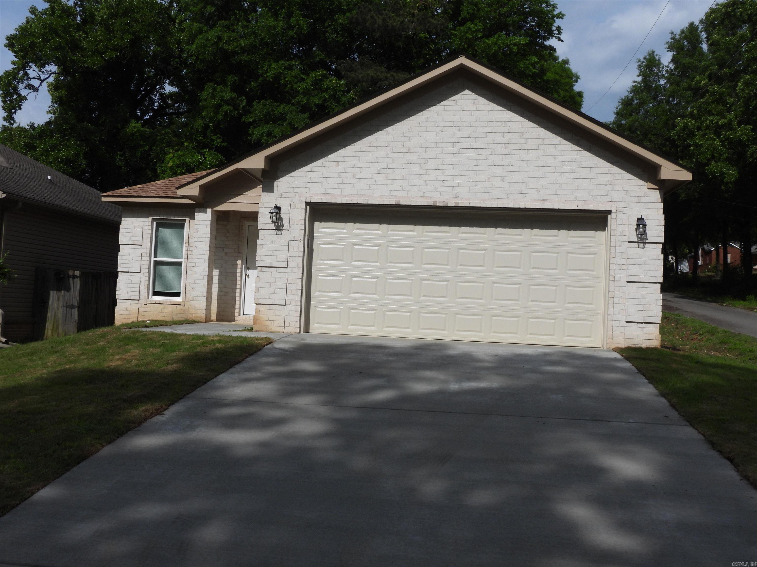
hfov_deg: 52.6
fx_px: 765
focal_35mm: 35
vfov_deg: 40.7
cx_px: 378
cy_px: 284
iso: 100
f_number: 4.5
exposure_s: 1/2000
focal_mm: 6.2
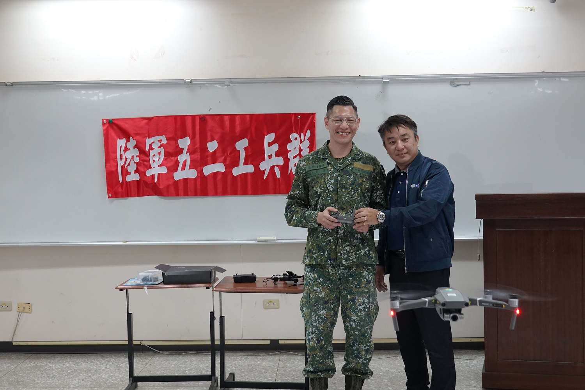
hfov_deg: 40.3
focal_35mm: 49
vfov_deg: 27.5
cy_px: 195
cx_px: 292
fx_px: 796
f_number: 4
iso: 800
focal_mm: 18.63
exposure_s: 1/80
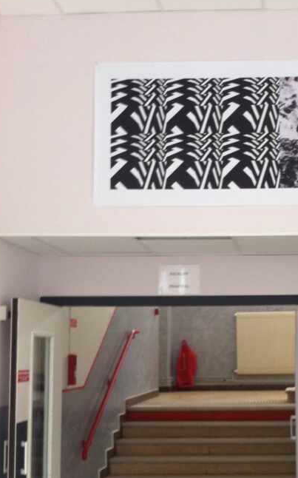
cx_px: 262
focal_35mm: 59
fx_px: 768
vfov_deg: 34.4
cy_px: 288
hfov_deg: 21.5
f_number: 2.8
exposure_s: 1/15
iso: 80
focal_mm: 3.85
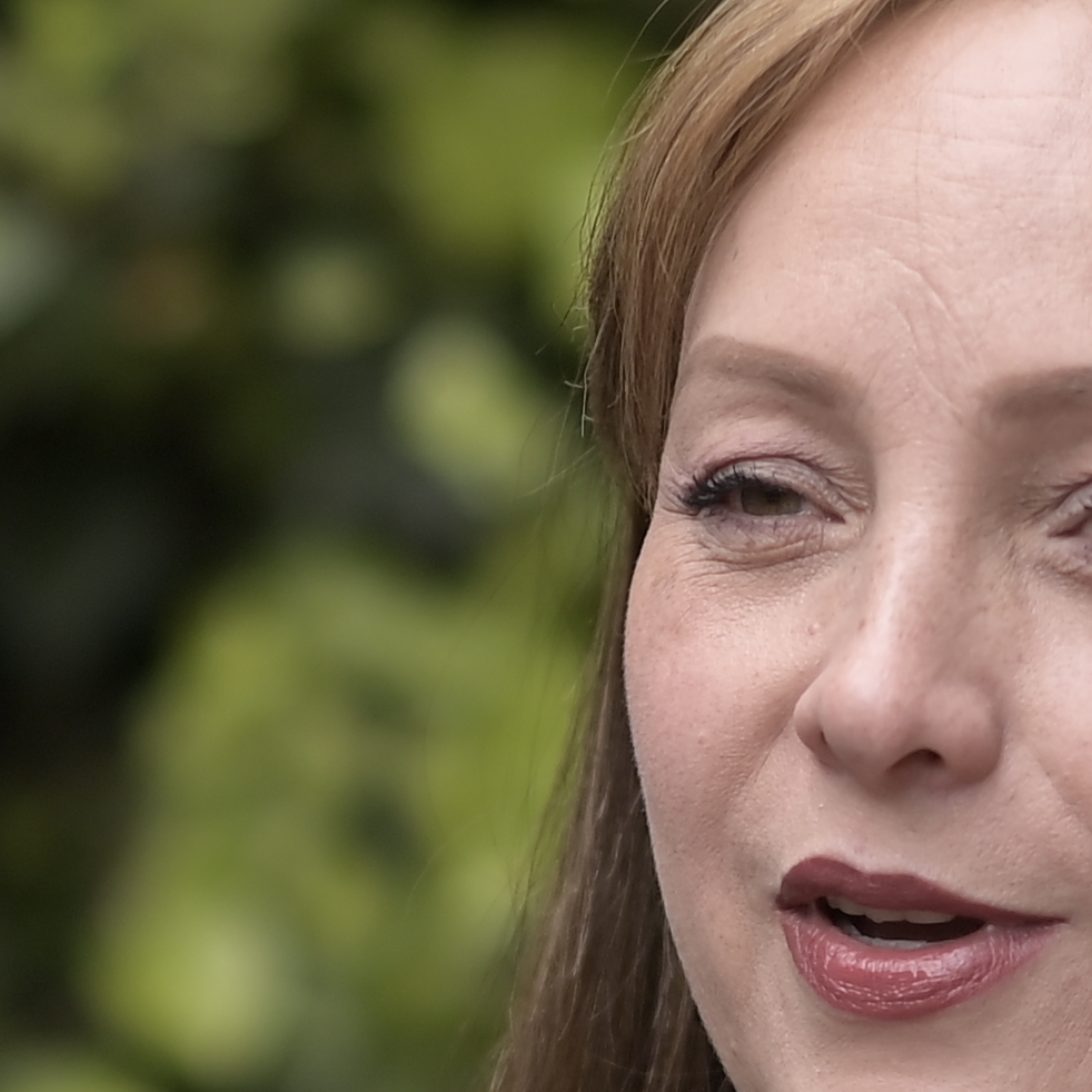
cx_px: 589
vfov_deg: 7.2
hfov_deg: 7.3
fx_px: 8601
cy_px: 1436
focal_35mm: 241
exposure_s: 1/2500
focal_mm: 50
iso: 250
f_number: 1.8
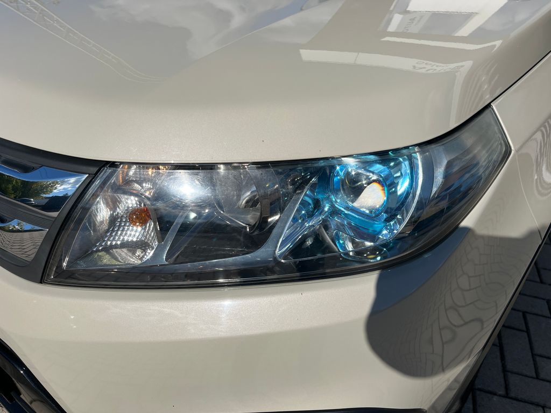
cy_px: 206
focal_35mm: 26
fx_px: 414
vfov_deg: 53.1
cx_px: 276
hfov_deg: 67.3
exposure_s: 1/6897
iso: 50
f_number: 1.6
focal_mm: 5.1
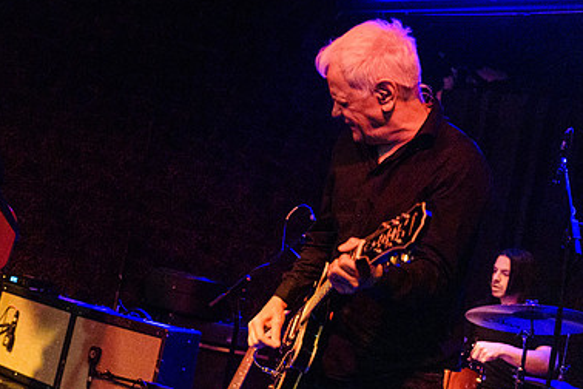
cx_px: 169
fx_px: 842
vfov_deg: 26.0
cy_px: 208
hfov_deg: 37.5
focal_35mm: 52
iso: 2500
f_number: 3.2
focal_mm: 32
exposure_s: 1/125
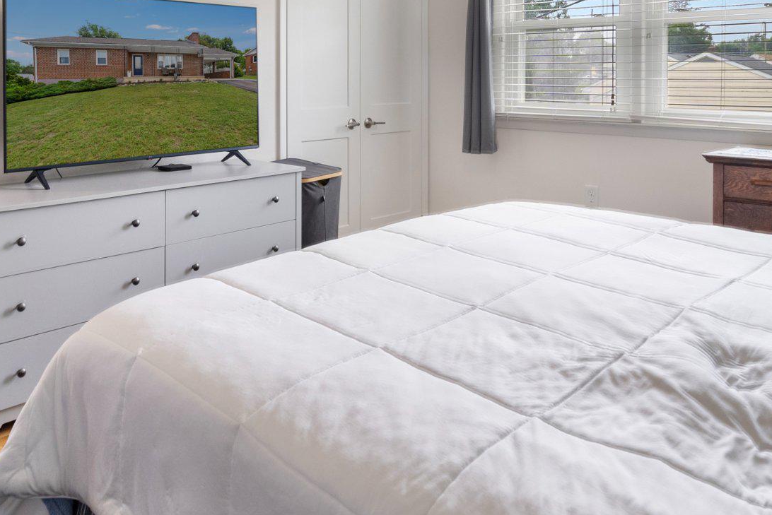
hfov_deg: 61.7
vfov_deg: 42.1
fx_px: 644
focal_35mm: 30
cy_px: 117
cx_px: 341
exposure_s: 1/4
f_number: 8
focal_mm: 16
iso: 1250
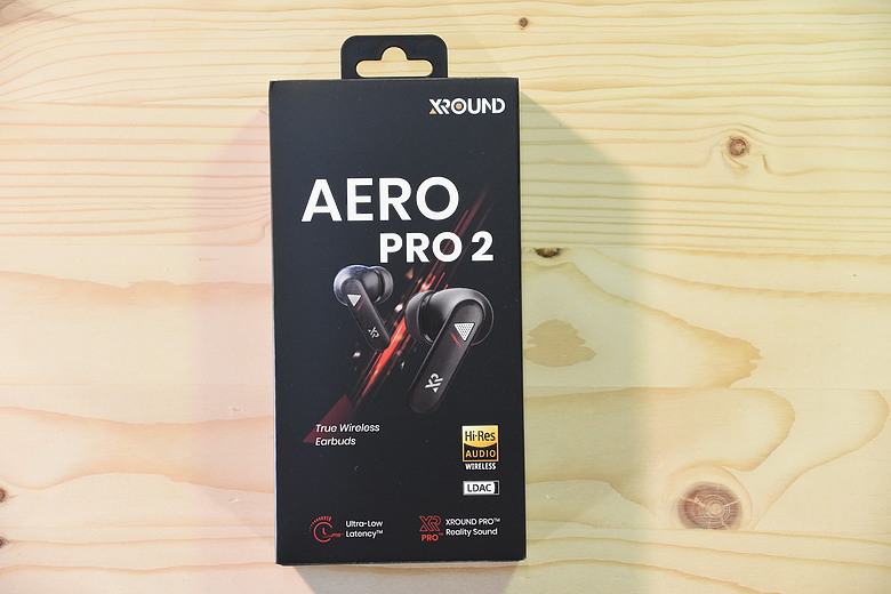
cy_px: 297
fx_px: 2970
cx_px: 446
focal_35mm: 120
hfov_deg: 17.1
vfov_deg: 11.4
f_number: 5.3
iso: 1600
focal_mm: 80
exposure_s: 1/80
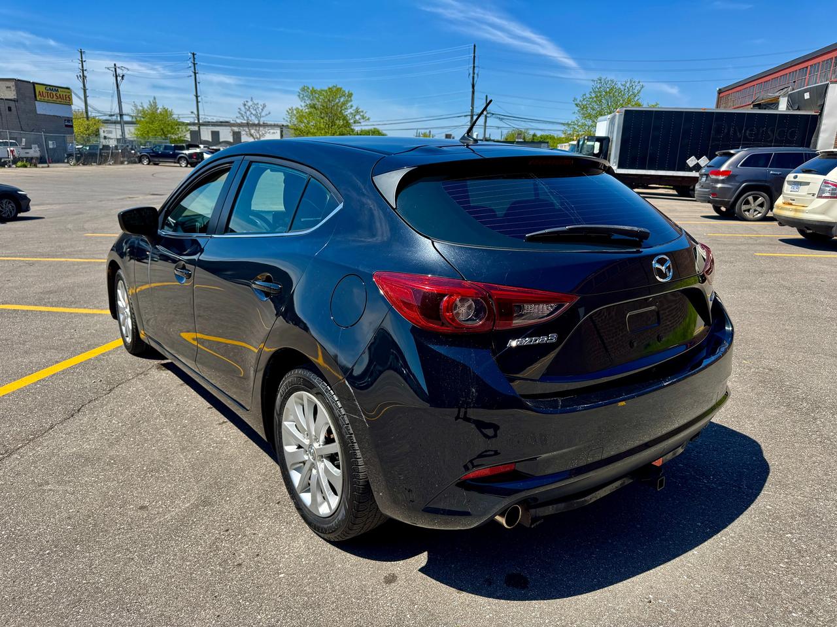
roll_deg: -1.1
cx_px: 418
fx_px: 580
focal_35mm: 24
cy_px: 314
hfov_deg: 71.6
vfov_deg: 56.8
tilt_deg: -14.5
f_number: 1.78
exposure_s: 1/2833
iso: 80
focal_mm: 6.76
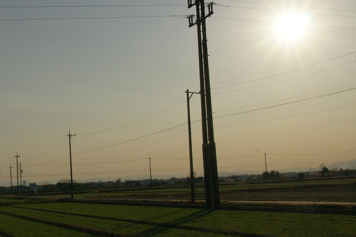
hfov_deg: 33.5
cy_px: 150
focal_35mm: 58
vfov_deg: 23.3
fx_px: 574
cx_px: 73
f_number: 25
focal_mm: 20
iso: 200
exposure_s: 1/800
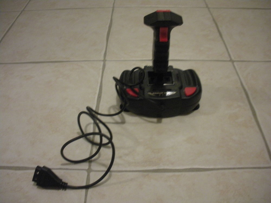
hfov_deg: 52.6
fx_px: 274
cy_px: 102
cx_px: 136
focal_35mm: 35
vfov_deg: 40.7
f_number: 3.5
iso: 400
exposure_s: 1/10.1
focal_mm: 6.3
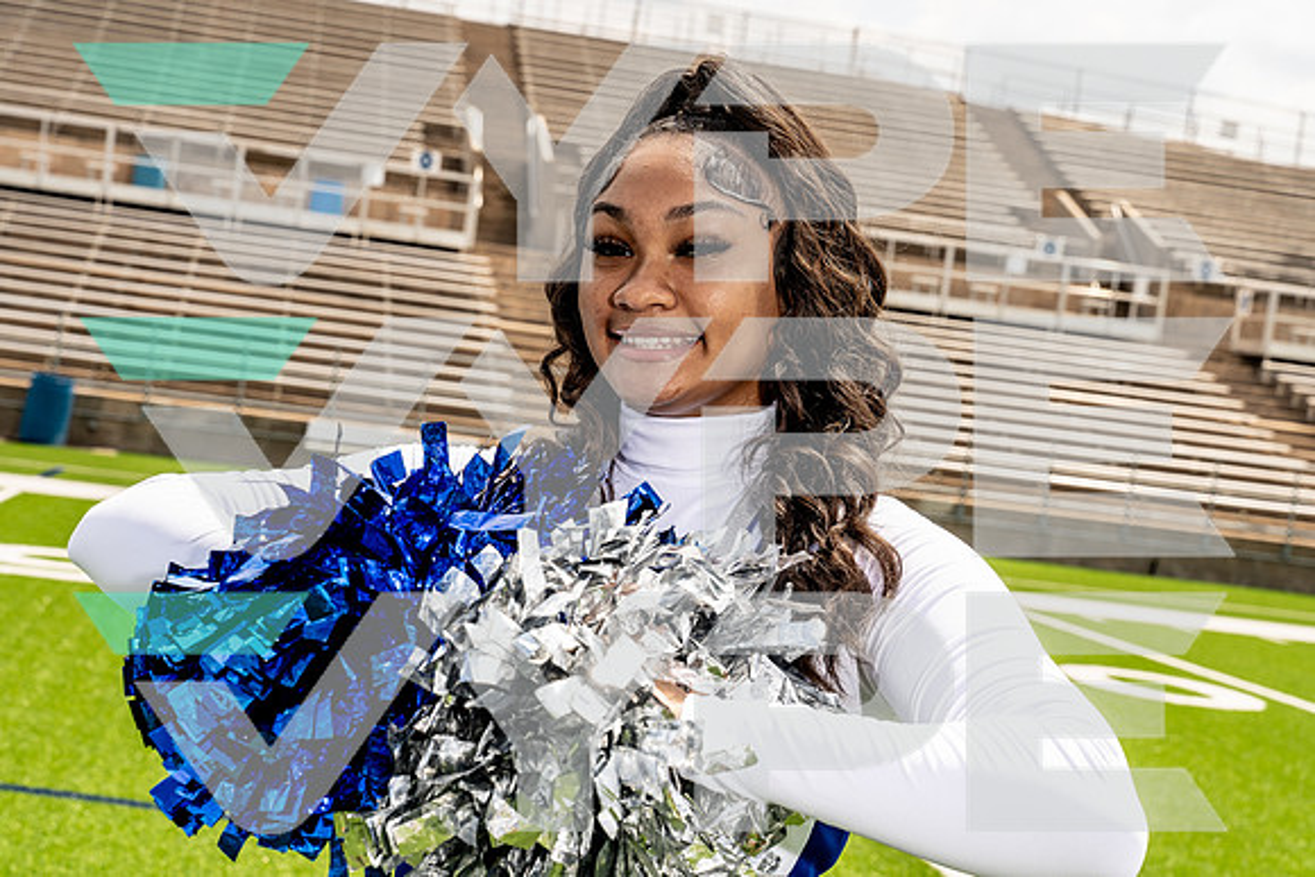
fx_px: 2484
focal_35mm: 68
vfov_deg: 20.0
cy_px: 438
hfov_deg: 29.6
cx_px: 658
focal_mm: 68
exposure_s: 1/250
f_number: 9
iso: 100
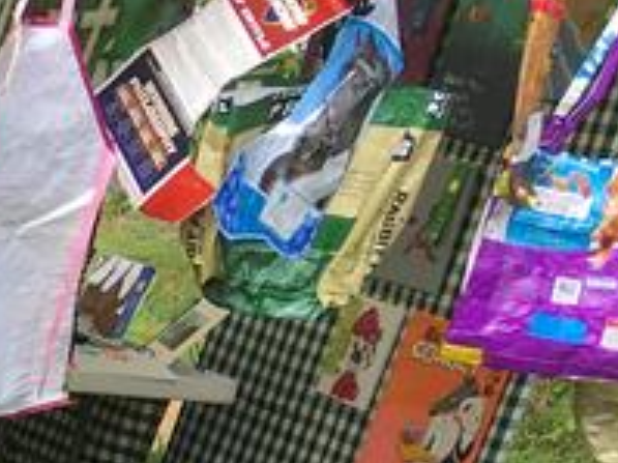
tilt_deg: -27.1
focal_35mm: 136
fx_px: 2427
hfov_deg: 12.3
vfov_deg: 10.0
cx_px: -731
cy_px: 960
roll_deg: -11.3
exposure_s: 1/366
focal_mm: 4.15
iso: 25
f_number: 2.2
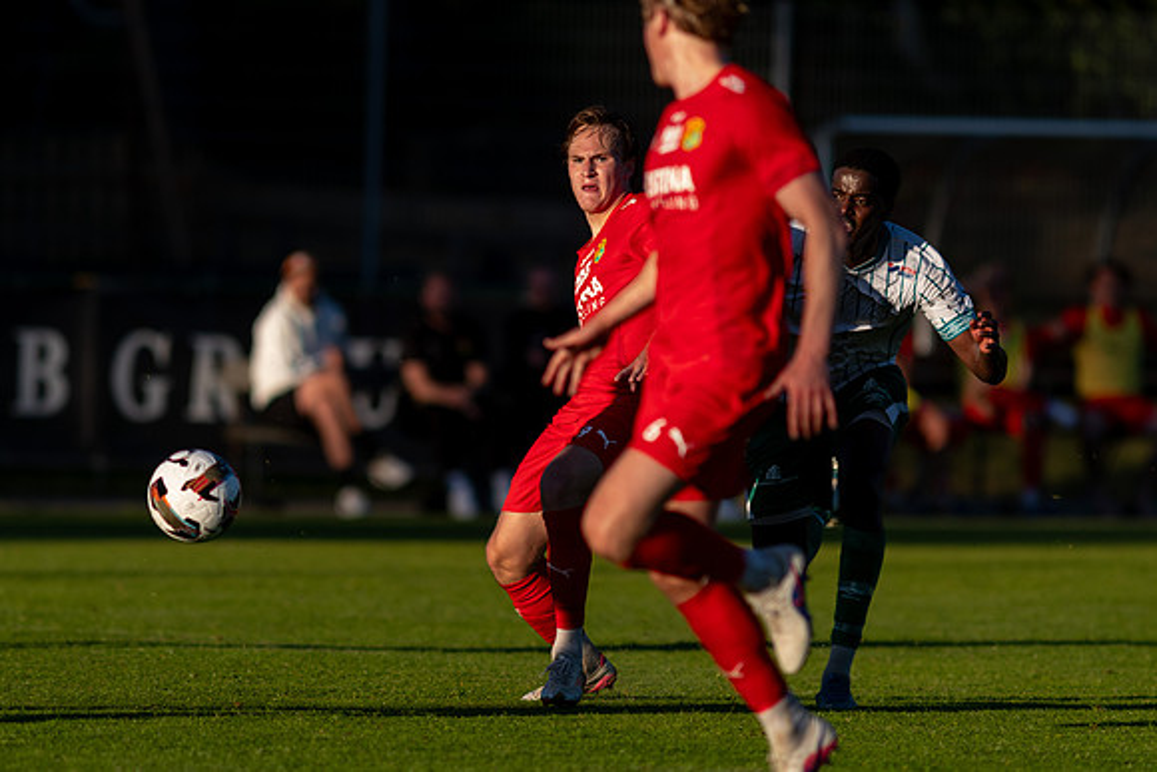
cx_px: 578
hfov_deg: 4.6
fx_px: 14465
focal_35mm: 450
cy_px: 386
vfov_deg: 3.1
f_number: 3.2
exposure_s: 1/1600
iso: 220
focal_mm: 300
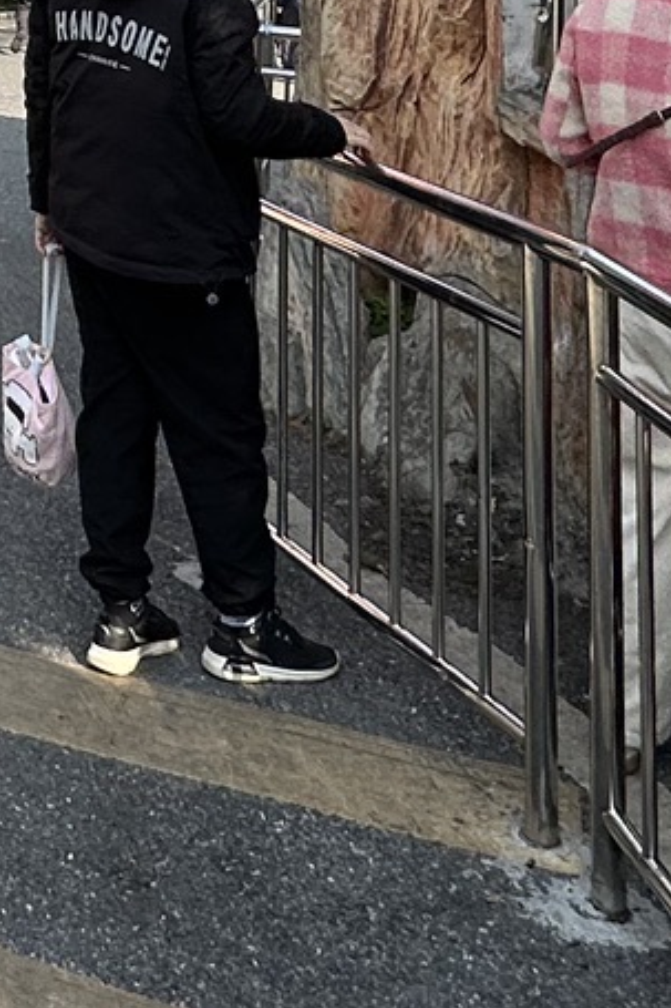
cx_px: -202
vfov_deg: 25.0
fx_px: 1791
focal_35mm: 64
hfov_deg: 19.6
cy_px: -450
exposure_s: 1/842
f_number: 2.2
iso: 40
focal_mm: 2.22
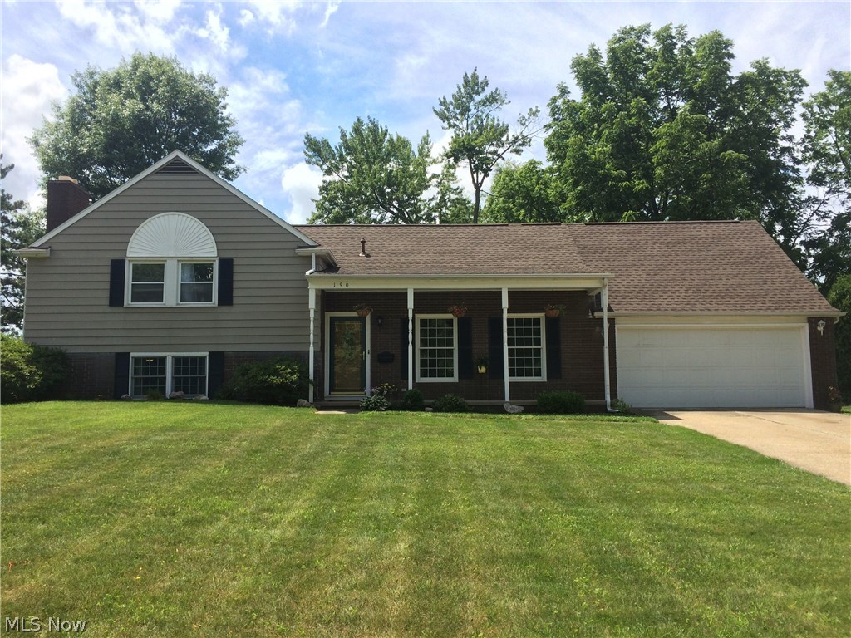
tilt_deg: +6.1
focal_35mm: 29
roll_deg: +1.1
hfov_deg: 61.7
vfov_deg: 48.2
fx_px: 713
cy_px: 319
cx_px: 426
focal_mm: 4.15
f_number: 2.2
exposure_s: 1/1520
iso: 32
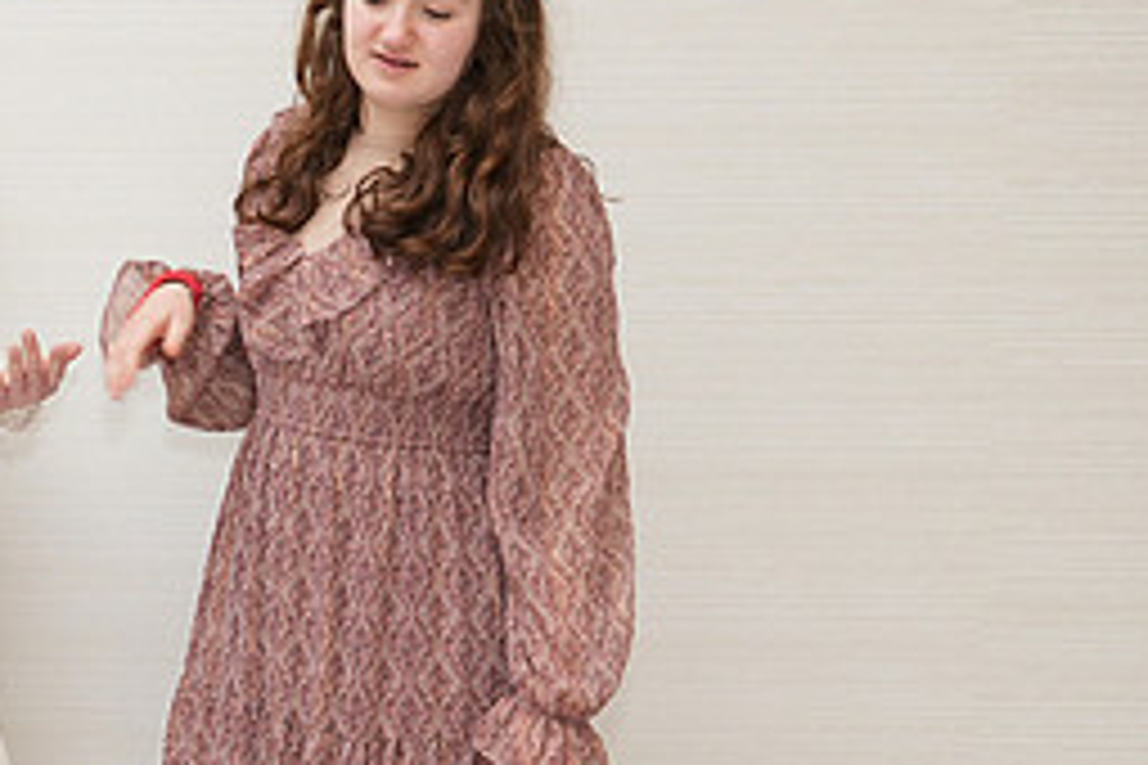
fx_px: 2615
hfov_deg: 23.9
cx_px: 63
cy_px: 623
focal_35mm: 82
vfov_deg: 16.5
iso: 500
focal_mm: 36
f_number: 5
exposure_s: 1/100
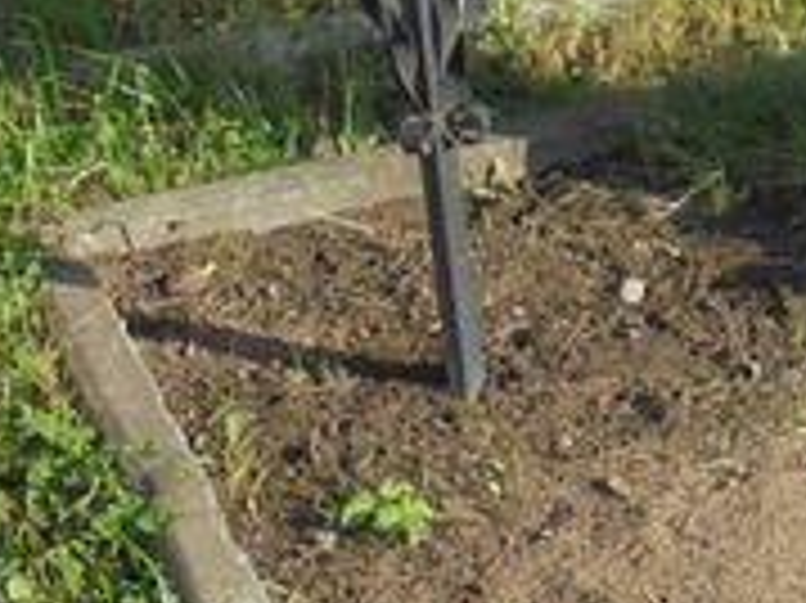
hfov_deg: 14.6
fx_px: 2699
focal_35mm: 116
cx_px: 1513
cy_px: 248
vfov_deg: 12.8
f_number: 3.5
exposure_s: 1/500
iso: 100
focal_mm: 4.6
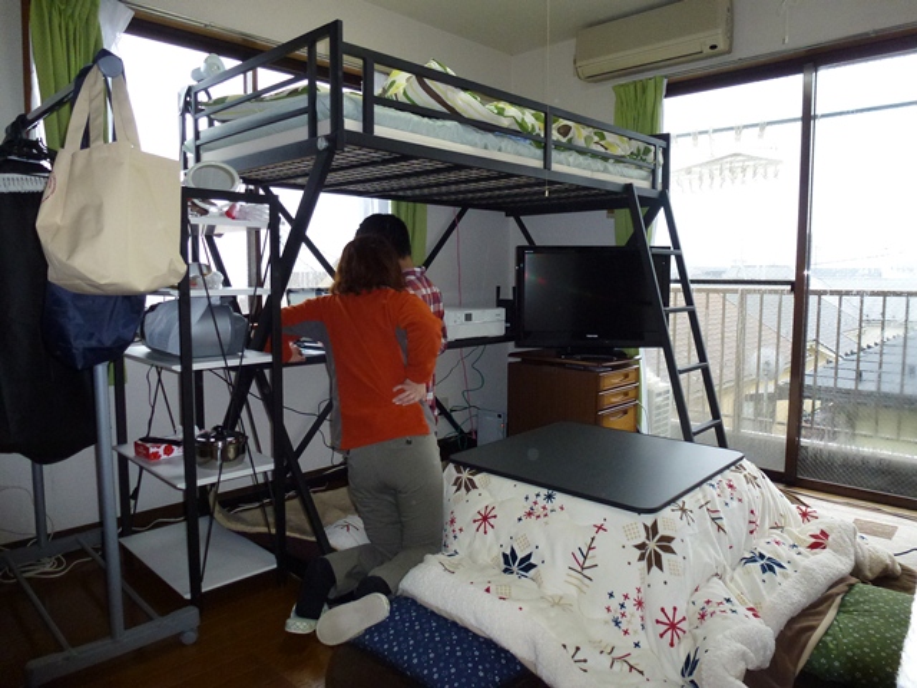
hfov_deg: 71.6
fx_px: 636
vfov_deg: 56.8
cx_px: 458
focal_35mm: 24
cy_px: 344
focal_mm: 4.3
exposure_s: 1/60
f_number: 3.3
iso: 320
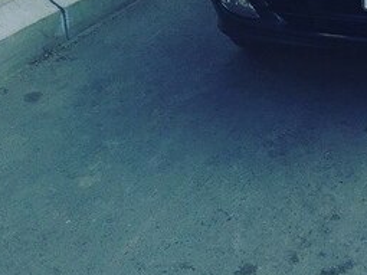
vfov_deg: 18.7
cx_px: 461
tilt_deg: -14.5
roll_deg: -0.2
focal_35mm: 75
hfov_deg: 23.4
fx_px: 795
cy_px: -46
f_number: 2.2
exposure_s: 1/253
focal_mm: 4.15
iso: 32
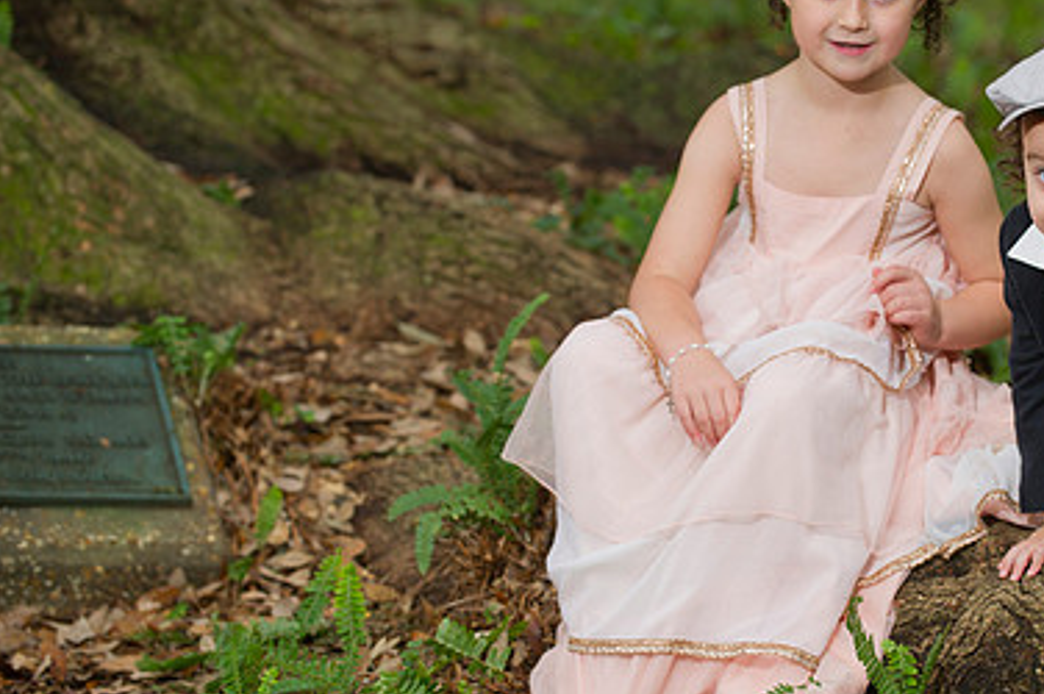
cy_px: 280
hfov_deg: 12.7
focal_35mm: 162
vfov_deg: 8.5
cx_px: 758
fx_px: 4694
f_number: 3.2
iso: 320
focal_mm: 105
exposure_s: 1/250
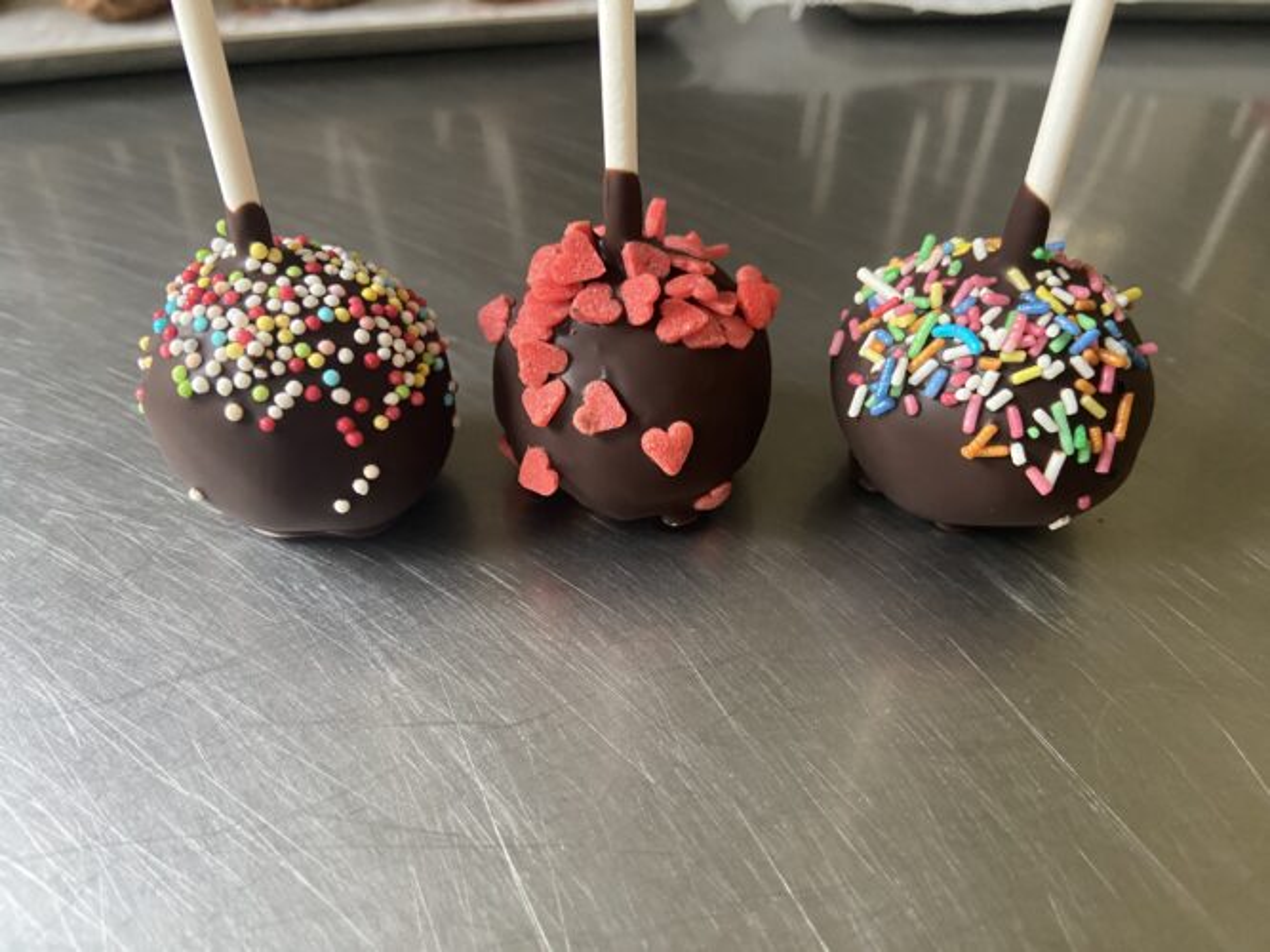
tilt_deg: -43.4
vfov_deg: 53.0
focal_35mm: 26
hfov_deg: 67.3
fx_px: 954
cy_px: 476
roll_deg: +0.8
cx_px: 635
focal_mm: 4.25
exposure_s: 1/60
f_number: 1.8
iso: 320
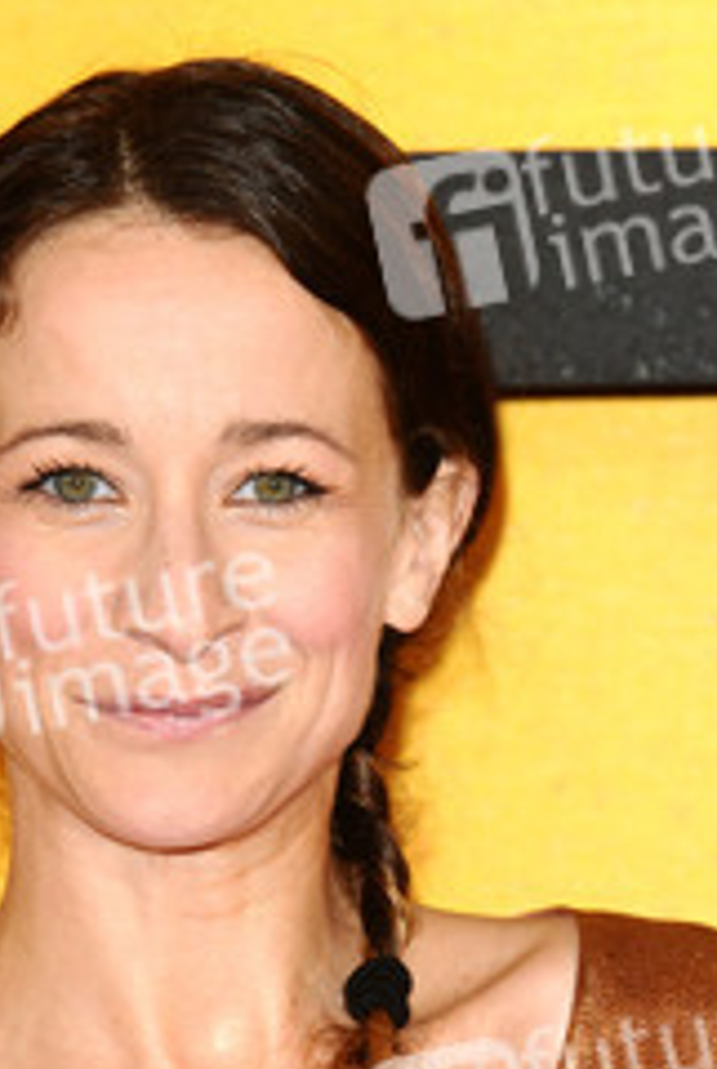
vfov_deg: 6.1
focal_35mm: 337
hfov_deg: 4.1
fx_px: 10019
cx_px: 194
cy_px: 882
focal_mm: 135
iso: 320
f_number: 4.5
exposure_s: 1/200
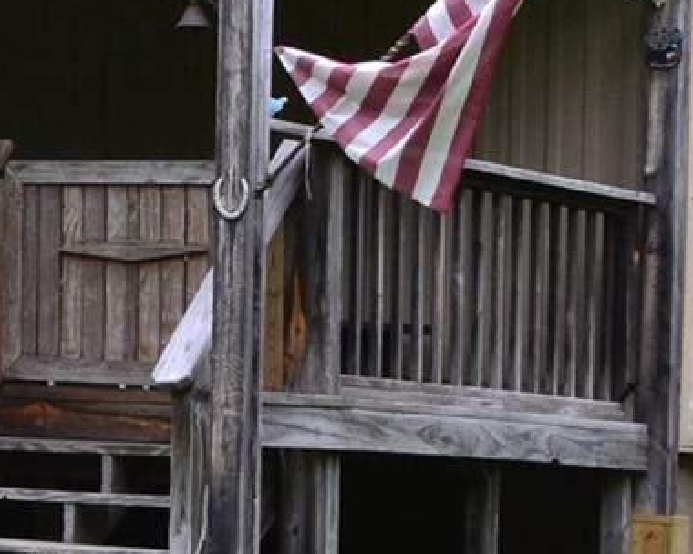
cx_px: -793
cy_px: -65
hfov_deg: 9.7
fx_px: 3733
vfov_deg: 8.4
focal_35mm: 182
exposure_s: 1/100
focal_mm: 24
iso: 400
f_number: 9
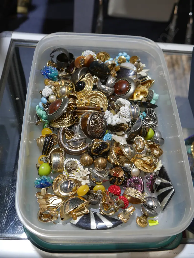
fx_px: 299
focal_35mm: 40
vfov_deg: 46.8
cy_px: 129
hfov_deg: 36.0
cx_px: 97
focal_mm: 20
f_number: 4.4
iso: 250
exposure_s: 1/60
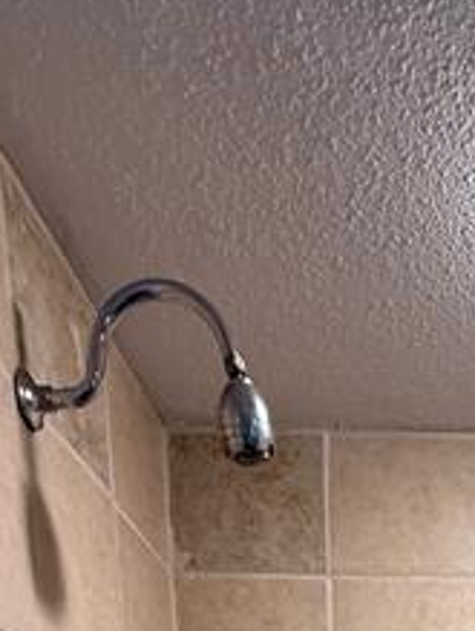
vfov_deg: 23.6
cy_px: 1086
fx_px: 894
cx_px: 484
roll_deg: +0.6
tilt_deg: -10.6
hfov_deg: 27.9
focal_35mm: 49
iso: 250
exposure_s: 1/60
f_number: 2.2
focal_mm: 2.22
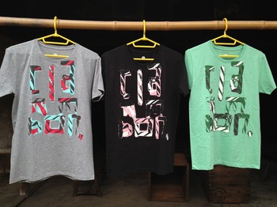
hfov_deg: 52.7
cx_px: 138
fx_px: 280
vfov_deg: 40.7
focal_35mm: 35
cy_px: 104
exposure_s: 1/138
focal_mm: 4.28
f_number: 2.4
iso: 64
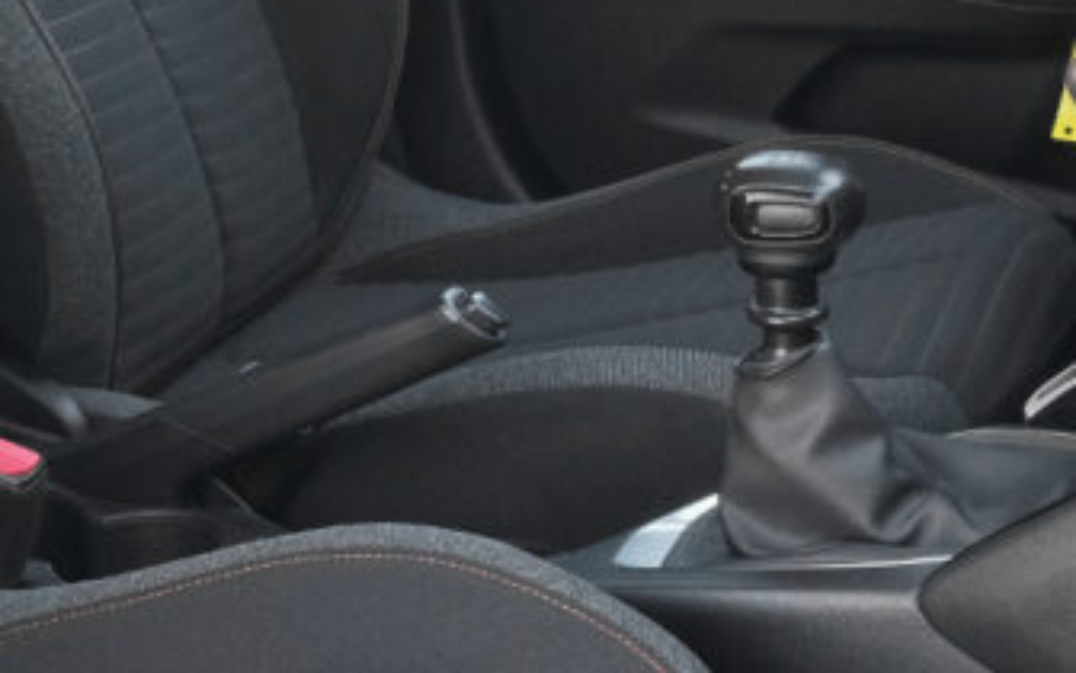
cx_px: 128
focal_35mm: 90
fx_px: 2639
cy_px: 50
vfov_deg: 14.4
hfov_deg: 22.5
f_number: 9
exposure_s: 1/60
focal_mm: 19.2
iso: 2000
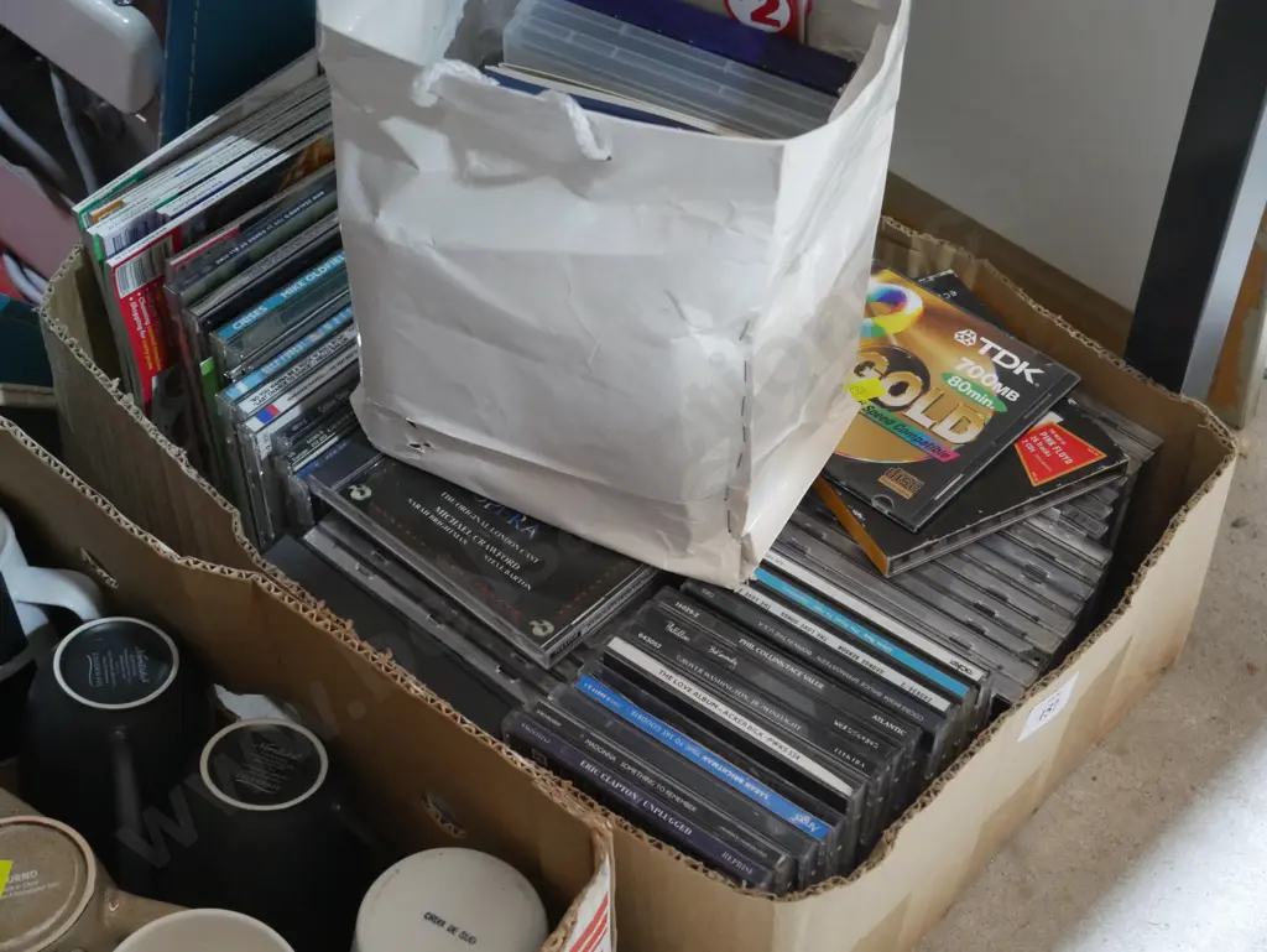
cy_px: 476
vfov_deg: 23.7
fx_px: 2270
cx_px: 634
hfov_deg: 31.2
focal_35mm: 62
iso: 2500
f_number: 5.4
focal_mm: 31
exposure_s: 1/80
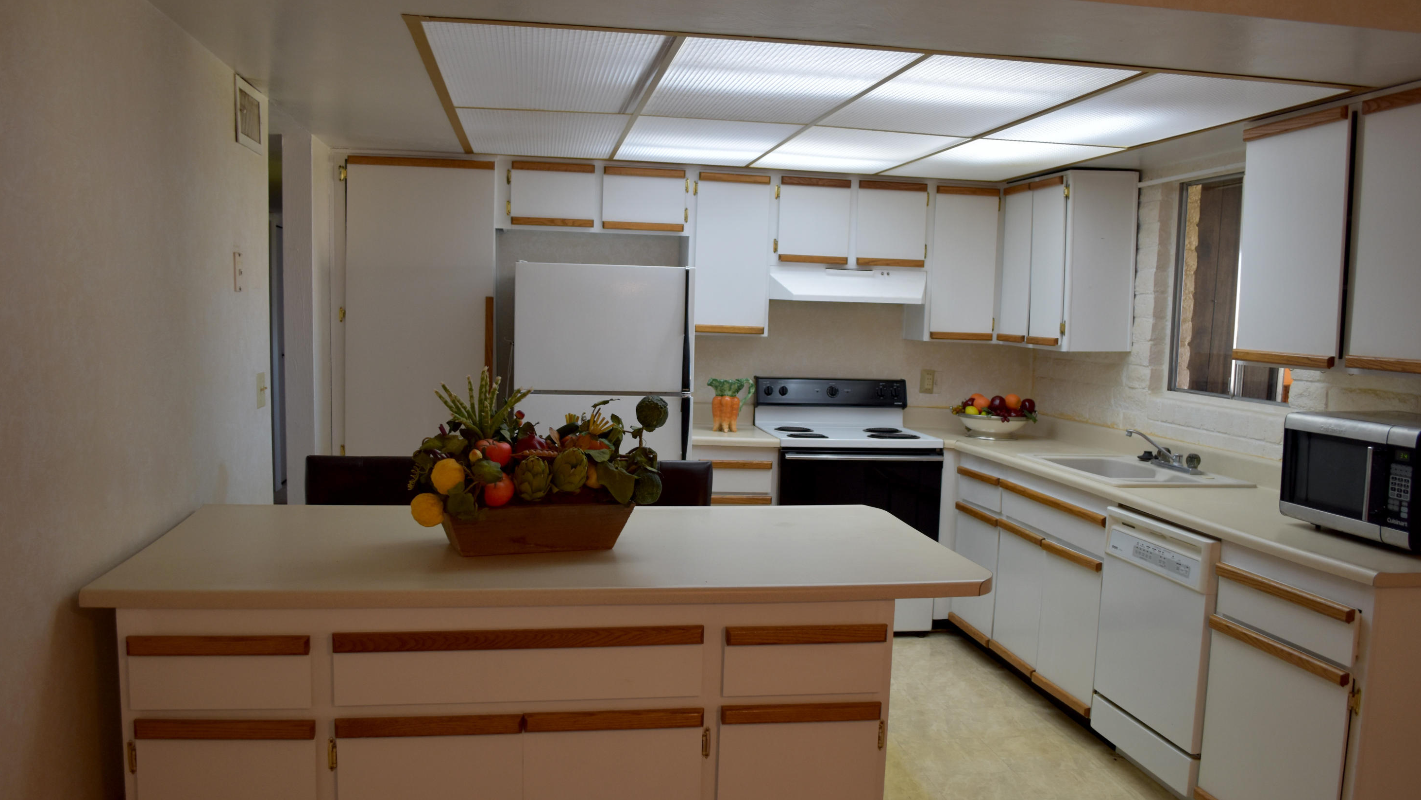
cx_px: 699
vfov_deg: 40.1
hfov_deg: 66.1
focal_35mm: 29
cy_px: 455
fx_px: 1093
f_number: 3.5
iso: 400
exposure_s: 1/50
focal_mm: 18
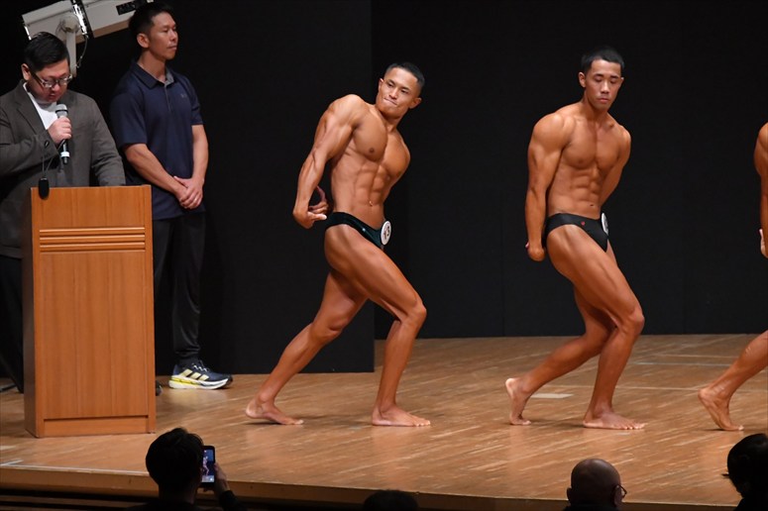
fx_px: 6077
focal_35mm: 285
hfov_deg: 7.2
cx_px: 384
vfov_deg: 4.8
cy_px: 256
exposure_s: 1/400
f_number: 5.6
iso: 6400
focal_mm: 190
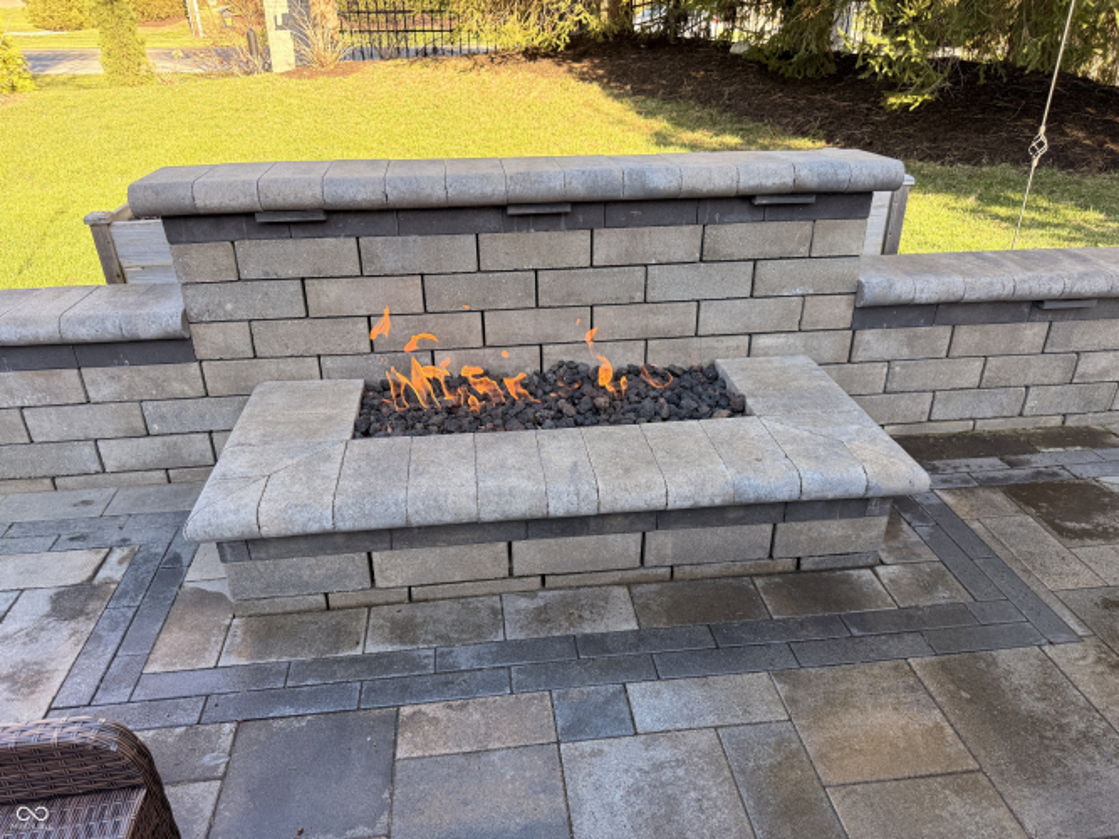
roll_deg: +0.5
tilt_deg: -27.1
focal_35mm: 24
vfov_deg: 56.8
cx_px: 560
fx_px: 776
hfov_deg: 71.6
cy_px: 420
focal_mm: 6.76
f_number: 1.78
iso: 100
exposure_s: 1/372
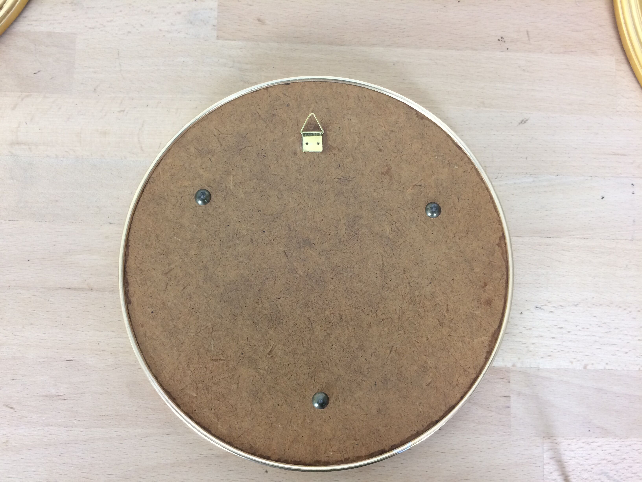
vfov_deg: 48.2
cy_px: 241
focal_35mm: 29
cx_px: 321
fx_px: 538
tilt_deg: -82.3
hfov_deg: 61.7
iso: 100
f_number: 2.2
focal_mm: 4.15
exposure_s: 1/33
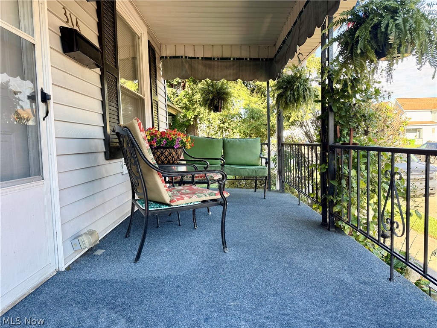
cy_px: 164
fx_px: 303
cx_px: 218
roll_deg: +1.0
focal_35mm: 24
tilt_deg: -5.5
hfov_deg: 71.6
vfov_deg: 56.8
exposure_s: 1/218
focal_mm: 6.76
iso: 80
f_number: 1.78
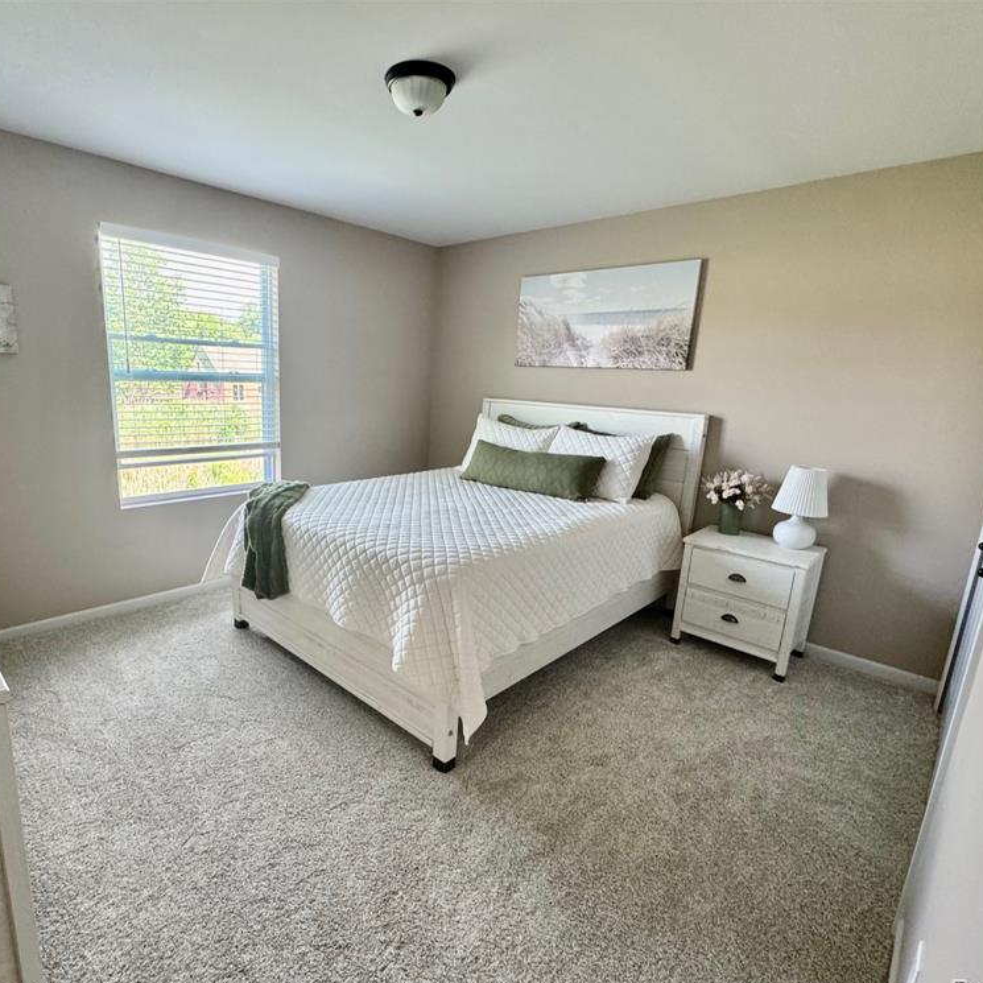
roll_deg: -0.4
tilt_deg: -14.3
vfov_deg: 83.9
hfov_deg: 83.3
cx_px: 409
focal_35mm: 17
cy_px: 505
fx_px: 546
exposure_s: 1/99
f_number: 2.2
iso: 200
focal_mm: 2.22
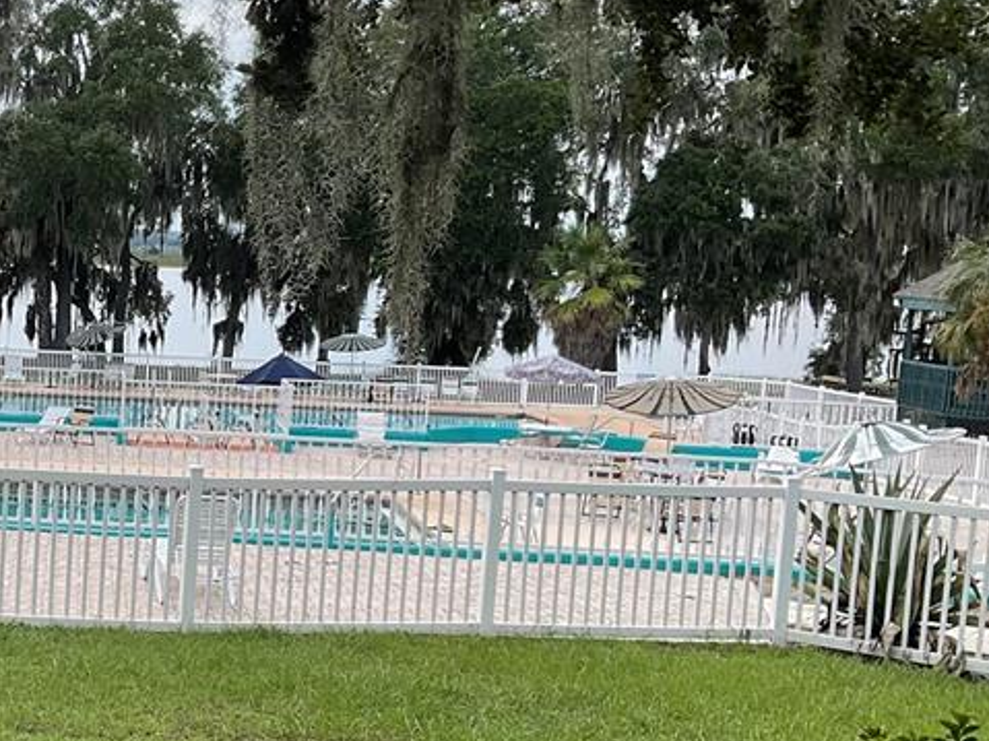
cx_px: -2
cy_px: 444
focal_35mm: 62
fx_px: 1771
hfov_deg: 29.2
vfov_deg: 23.6
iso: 16
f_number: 1.8
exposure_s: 1/749
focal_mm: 3
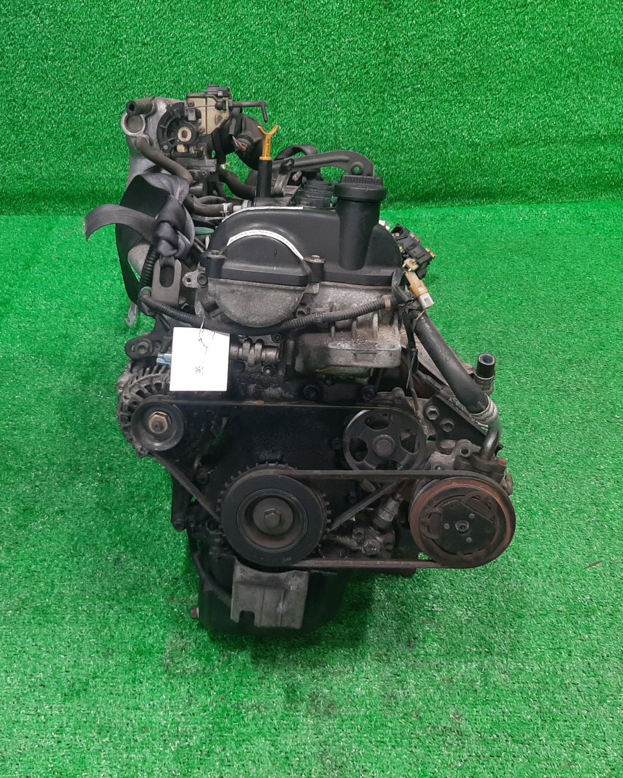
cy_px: 388
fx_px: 784
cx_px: 234
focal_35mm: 34
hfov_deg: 43.0
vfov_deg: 52.8
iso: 133
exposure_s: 1/50
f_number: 1.7
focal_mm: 3.93
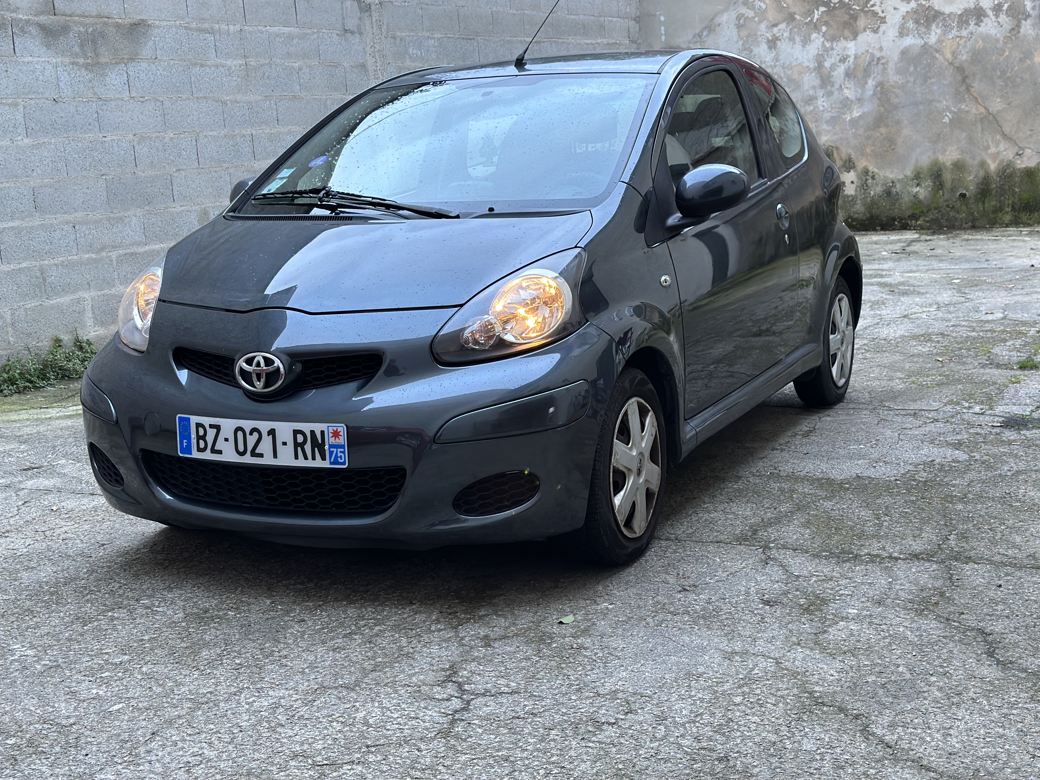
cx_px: 520
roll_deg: +4.5
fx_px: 1442
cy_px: 390
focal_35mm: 48
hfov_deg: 39.7
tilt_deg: -10.2
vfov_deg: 30.3
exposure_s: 1/60
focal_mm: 6.86
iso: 200
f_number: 1.78
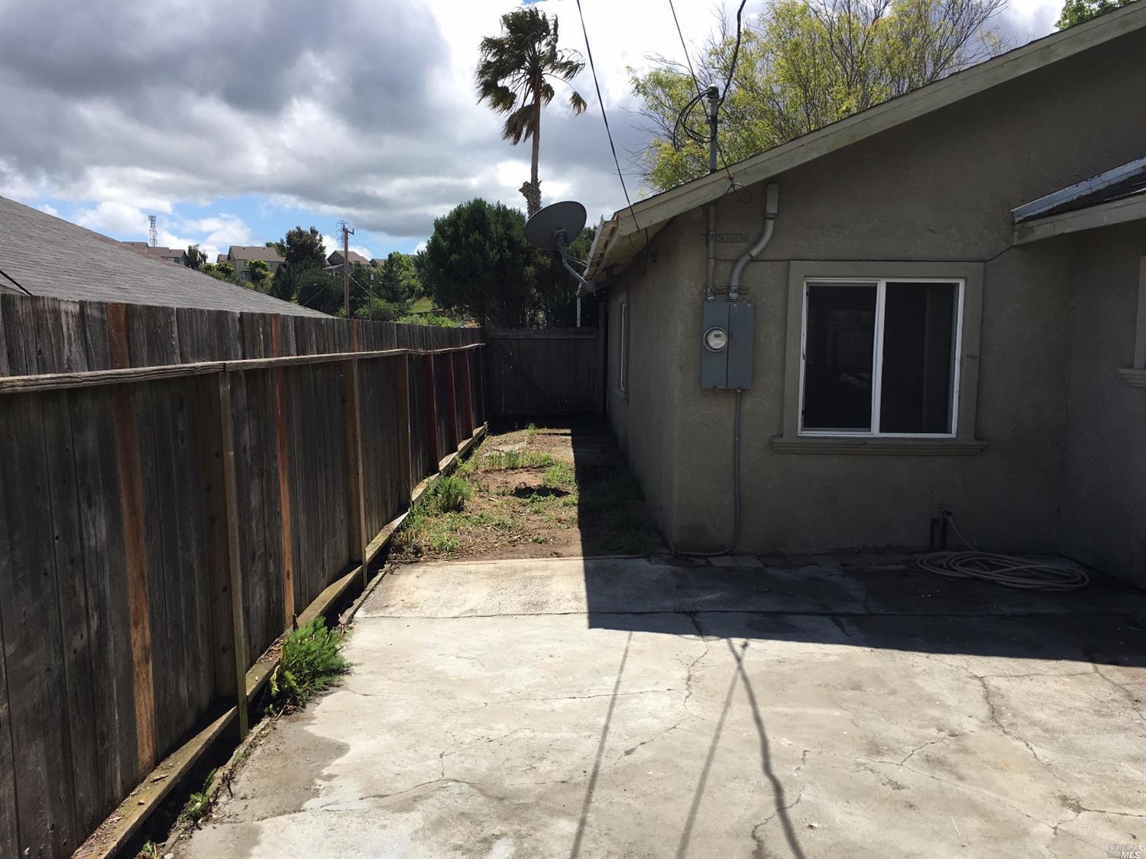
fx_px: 960
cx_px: 573
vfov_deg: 48.2
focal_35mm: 29
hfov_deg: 61.7
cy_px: 430
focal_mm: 4.15
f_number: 2.2
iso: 25
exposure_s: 1/1508
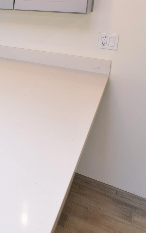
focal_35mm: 42
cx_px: -99
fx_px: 269
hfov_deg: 22.1
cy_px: 39
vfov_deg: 44.1
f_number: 9
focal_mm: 11
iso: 400
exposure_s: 1/20
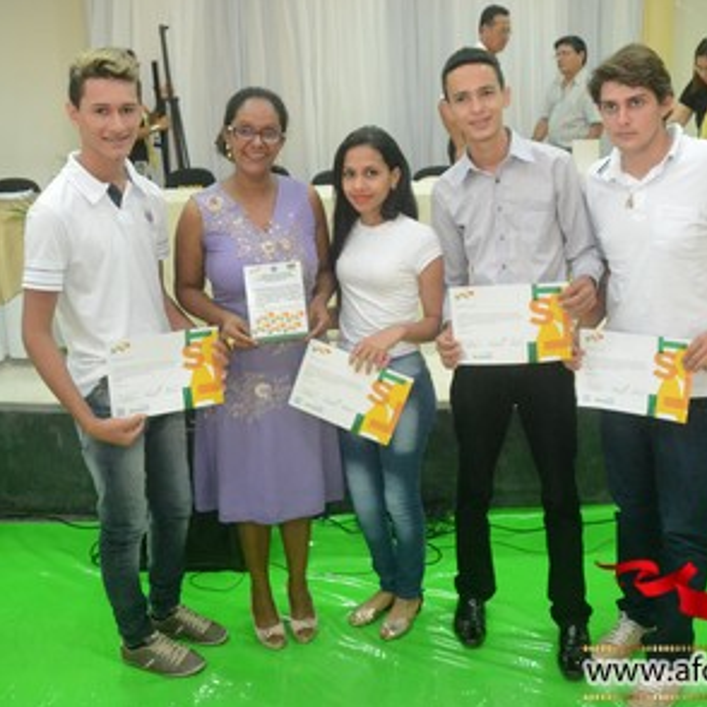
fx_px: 901
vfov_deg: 42.8
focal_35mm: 39
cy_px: 351
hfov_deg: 42.8
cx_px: 382
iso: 3200
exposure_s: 1/100
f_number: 3.5
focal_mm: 20
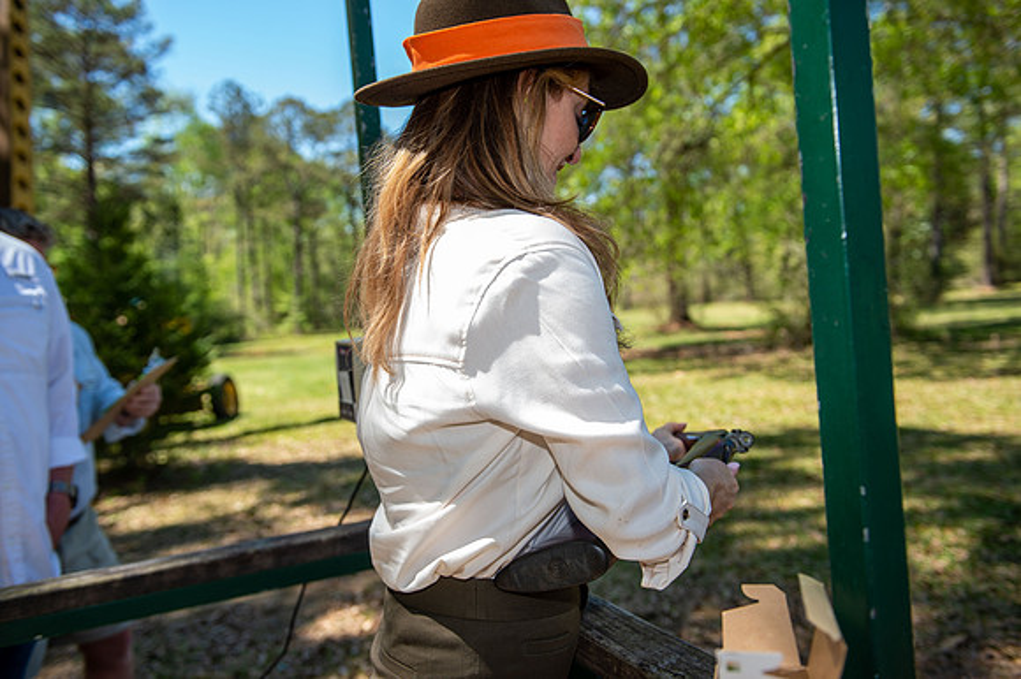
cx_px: 510
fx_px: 907
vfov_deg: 41.1
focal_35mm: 32
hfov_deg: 58.7
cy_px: 340
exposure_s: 1/250
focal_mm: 32
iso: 50
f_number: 3.5
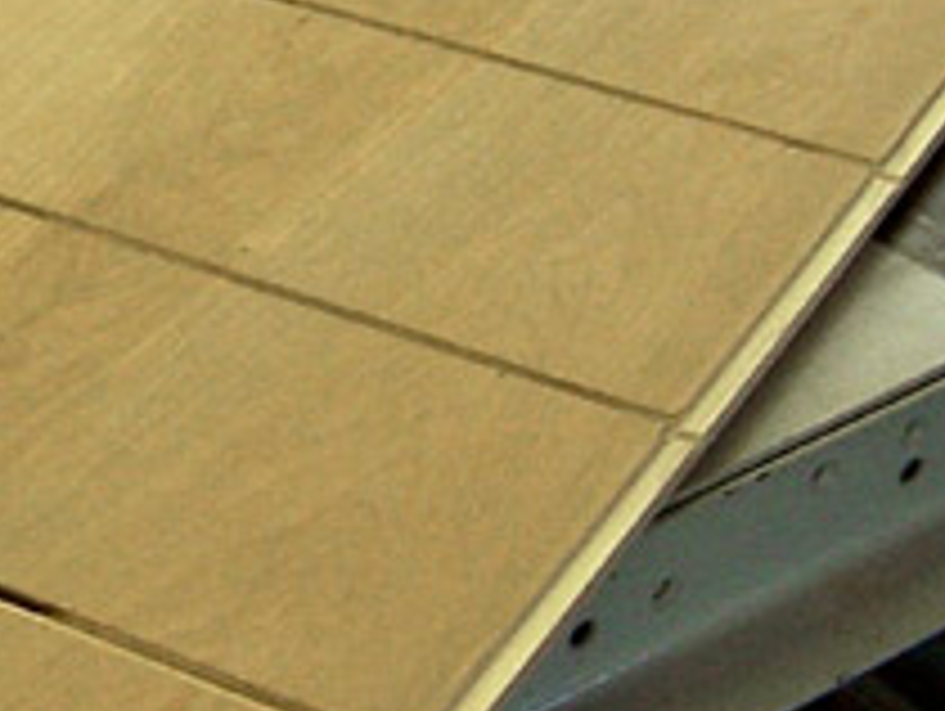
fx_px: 3088
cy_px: 189
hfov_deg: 16.7
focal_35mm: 113
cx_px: -180
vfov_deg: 13.1
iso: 140
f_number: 3.4
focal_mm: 5.5
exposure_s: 1/30
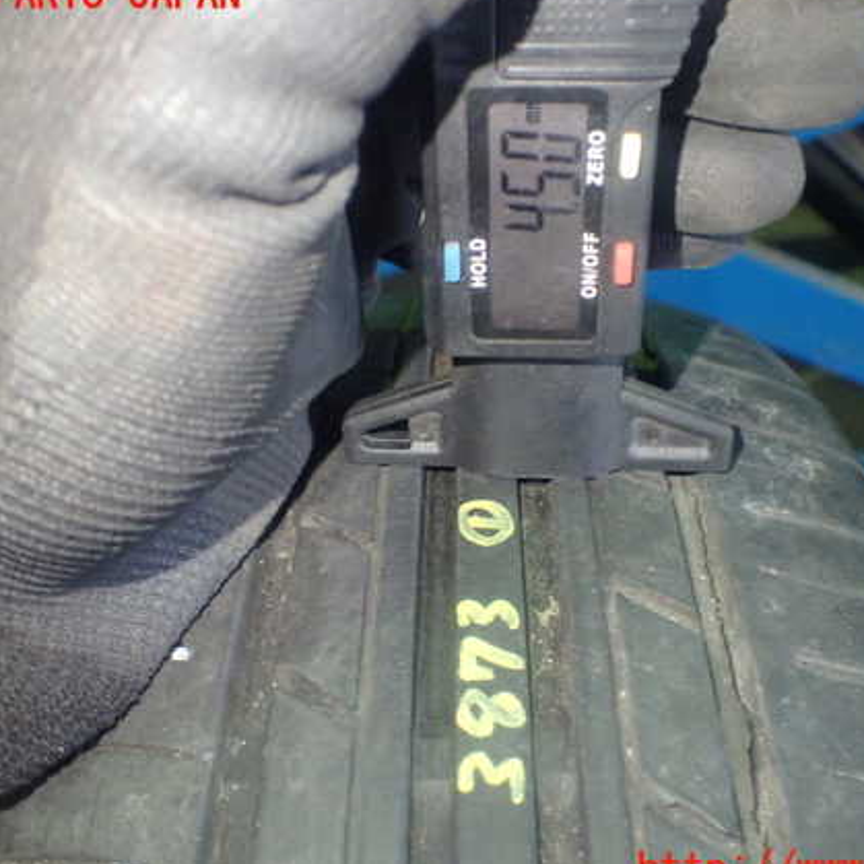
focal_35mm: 38
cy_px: 433
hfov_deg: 43.8
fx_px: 1073
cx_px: 485
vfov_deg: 43.9
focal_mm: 5.4
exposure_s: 1/30
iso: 800
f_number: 2.3
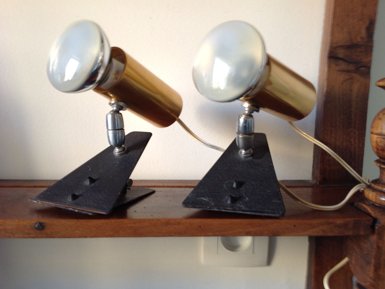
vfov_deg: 39.7
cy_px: 144
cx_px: 194
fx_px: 400
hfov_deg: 51.4
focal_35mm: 36
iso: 80
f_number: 2.4
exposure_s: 1/15
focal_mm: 4.28
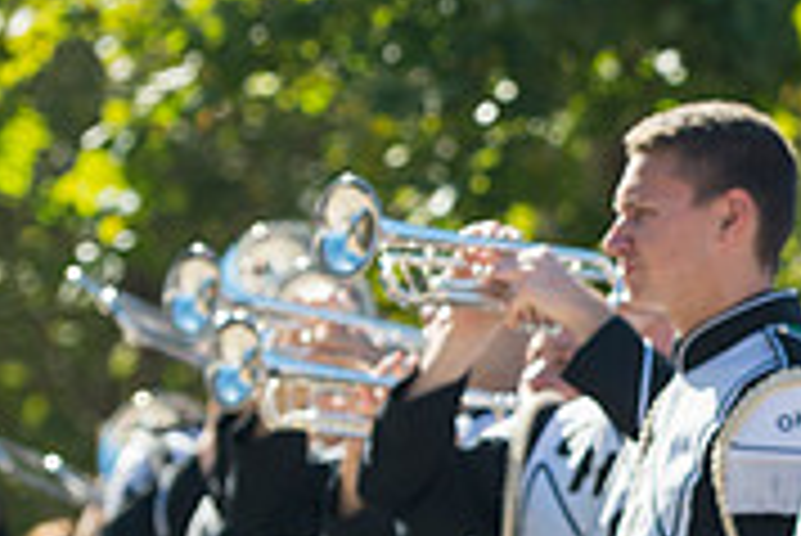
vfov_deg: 4.0
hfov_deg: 6.0
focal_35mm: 342
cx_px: 1148
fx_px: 7615
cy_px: 261
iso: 200
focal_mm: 105
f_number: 4.5
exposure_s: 1/1000
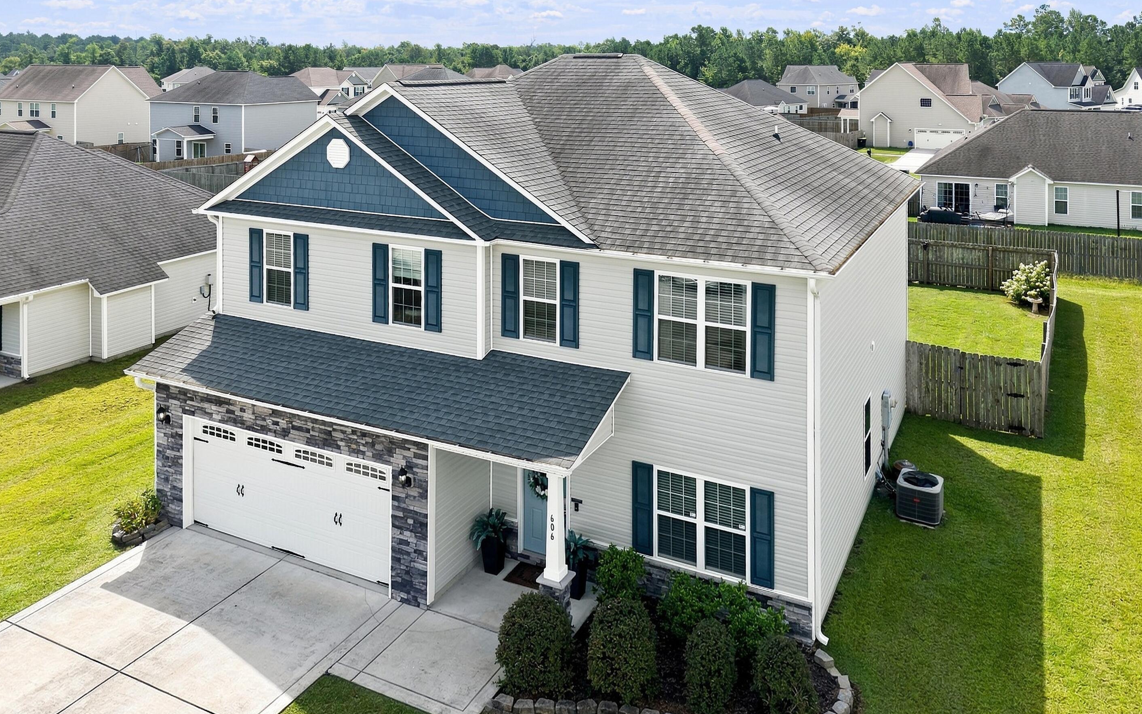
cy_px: 323
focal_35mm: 27
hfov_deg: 68.4
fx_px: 840
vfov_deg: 46.0
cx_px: 587
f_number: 1.8
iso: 250
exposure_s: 1/5000
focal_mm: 8.7
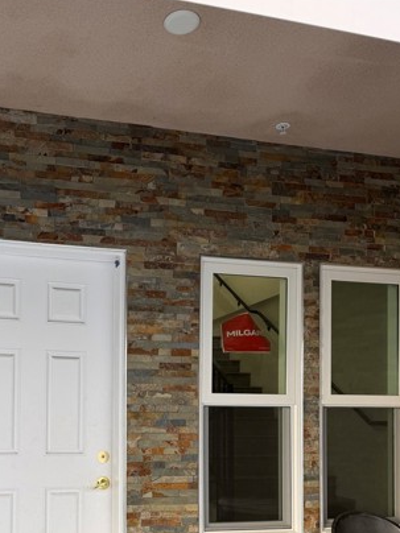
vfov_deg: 46.8
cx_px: 100
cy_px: 414
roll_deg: +0.1
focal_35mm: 38
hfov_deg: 36.8
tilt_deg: +1.5
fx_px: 585
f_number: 1.78
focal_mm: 6.76
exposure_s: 1/121
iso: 100
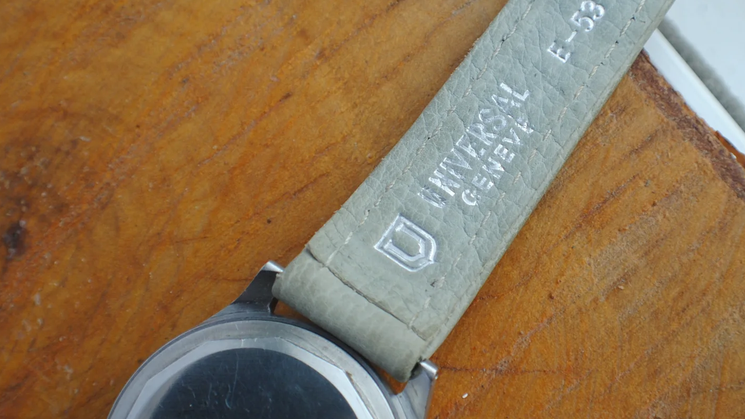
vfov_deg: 10.2
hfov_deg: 18.0
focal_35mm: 119
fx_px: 2345
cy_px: 173
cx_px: 480
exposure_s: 1/125
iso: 200
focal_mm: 55
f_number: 5.6
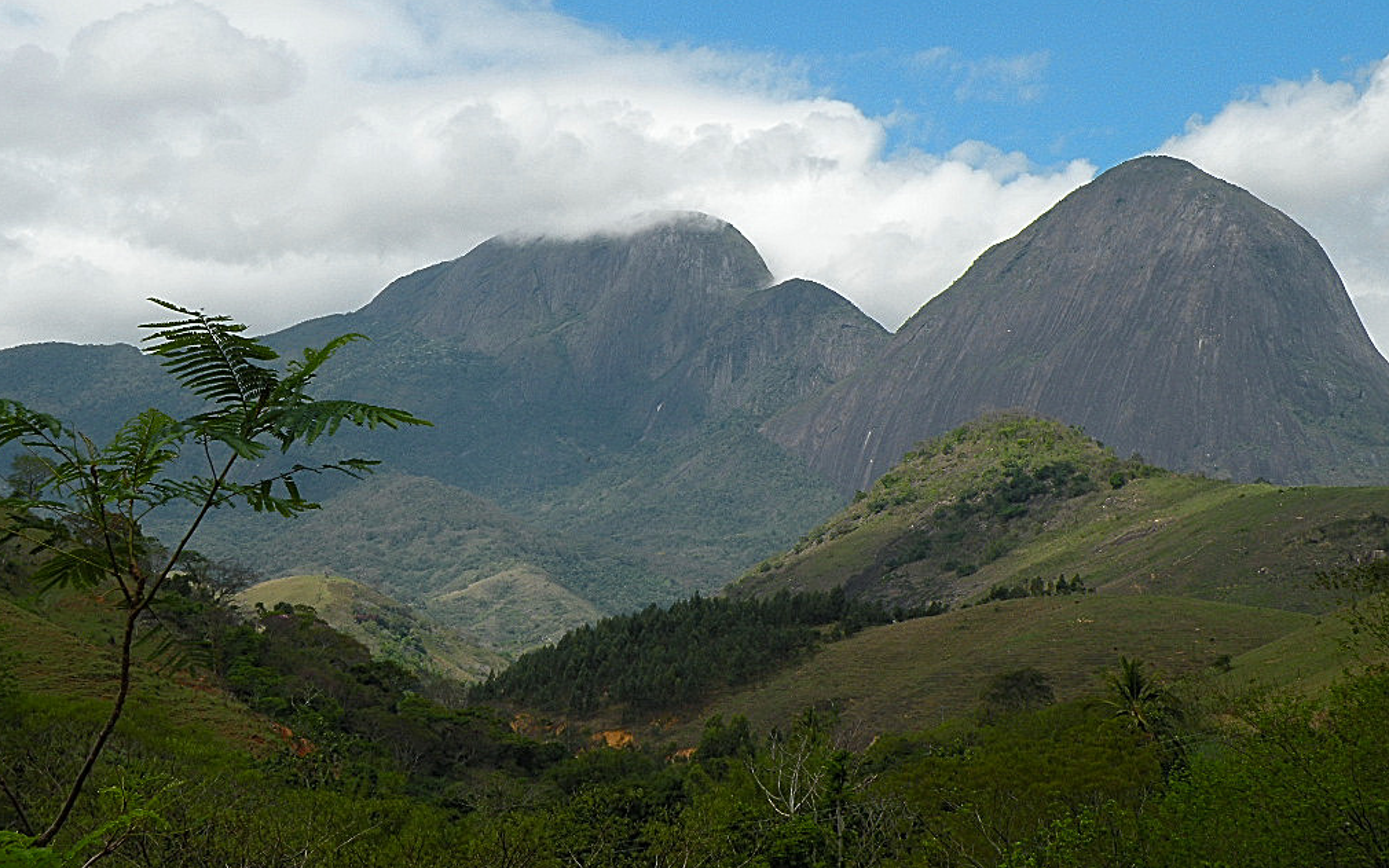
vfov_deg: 18.1
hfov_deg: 28.6
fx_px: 2725
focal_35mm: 72
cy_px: 345
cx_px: 688
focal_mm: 11.9
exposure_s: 1/298
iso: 64
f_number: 7.1
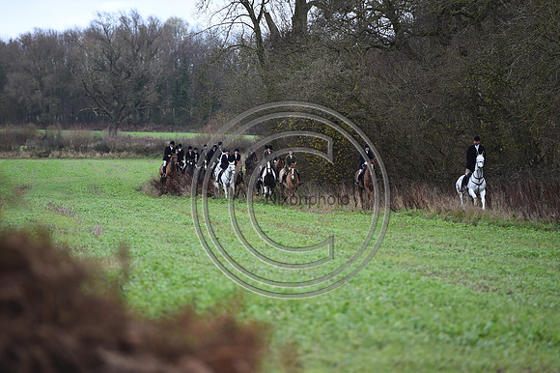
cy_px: 186
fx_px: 3109
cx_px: 280
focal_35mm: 200
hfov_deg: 10.3
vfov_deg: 6.9
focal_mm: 200
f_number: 3.5
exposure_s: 1/1000
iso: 560
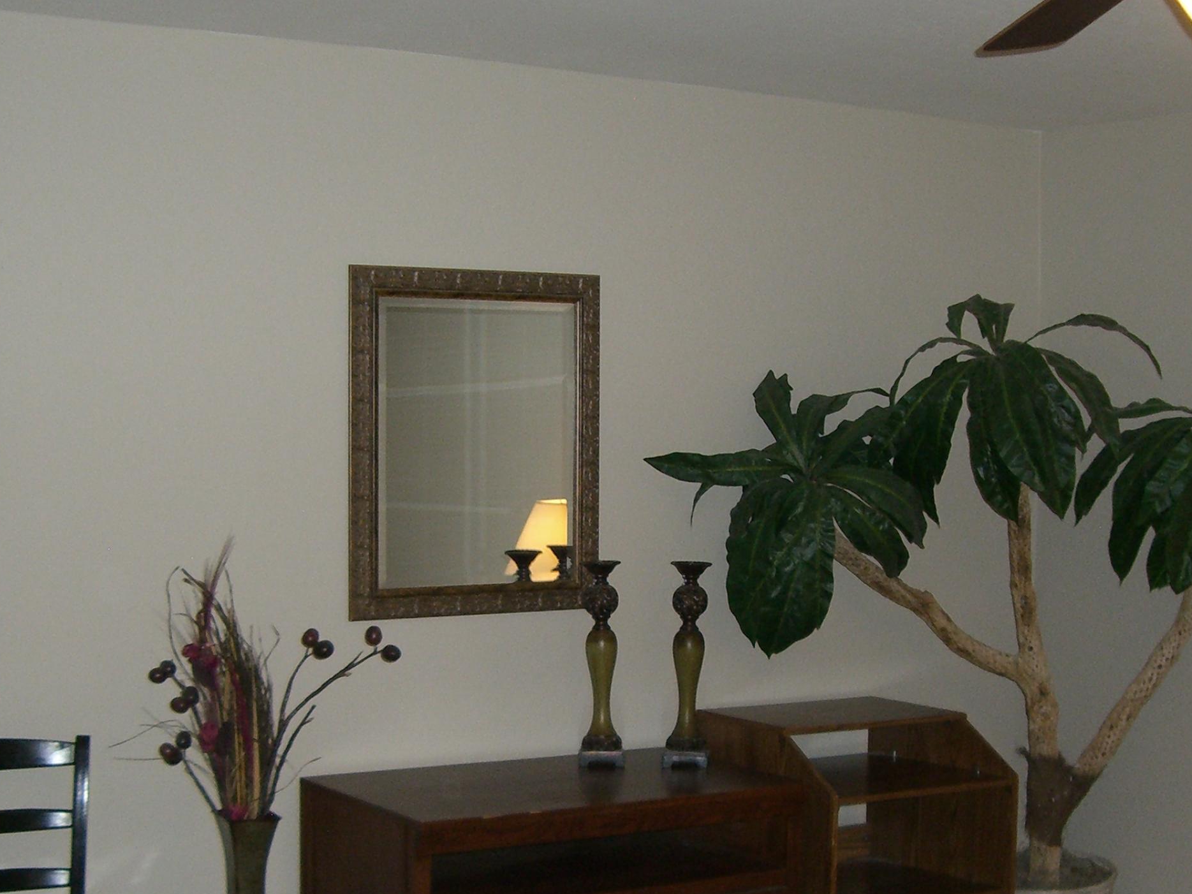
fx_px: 2101
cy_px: 574
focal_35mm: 61
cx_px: 641
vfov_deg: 23.9
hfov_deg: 31.7
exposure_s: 1/60
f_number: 2.7
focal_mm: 6.2
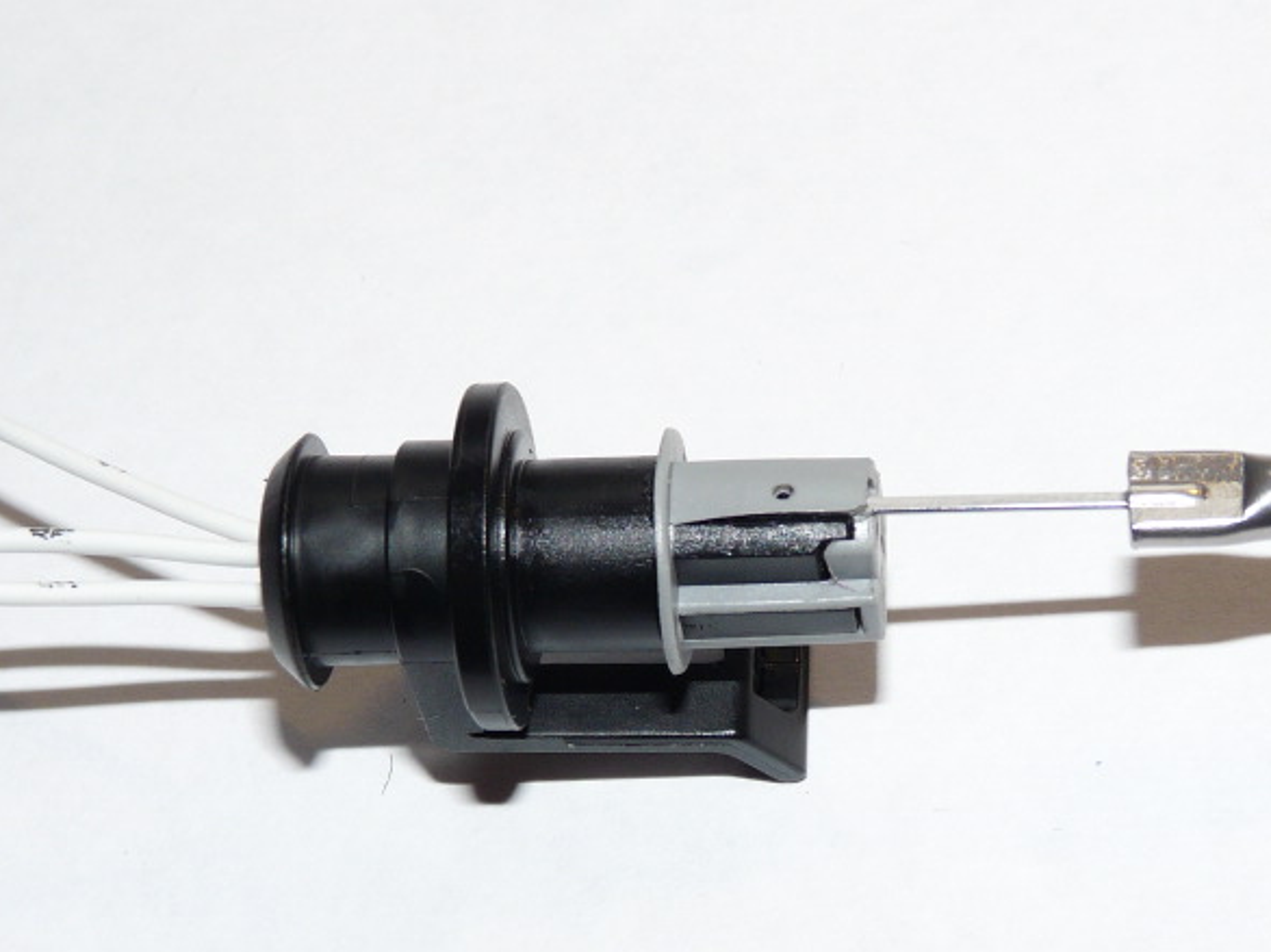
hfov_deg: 18.6
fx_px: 3890
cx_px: 692
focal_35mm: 106
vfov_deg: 14.0
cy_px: 518
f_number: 4
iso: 100
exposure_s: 1/30
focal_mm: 9.8
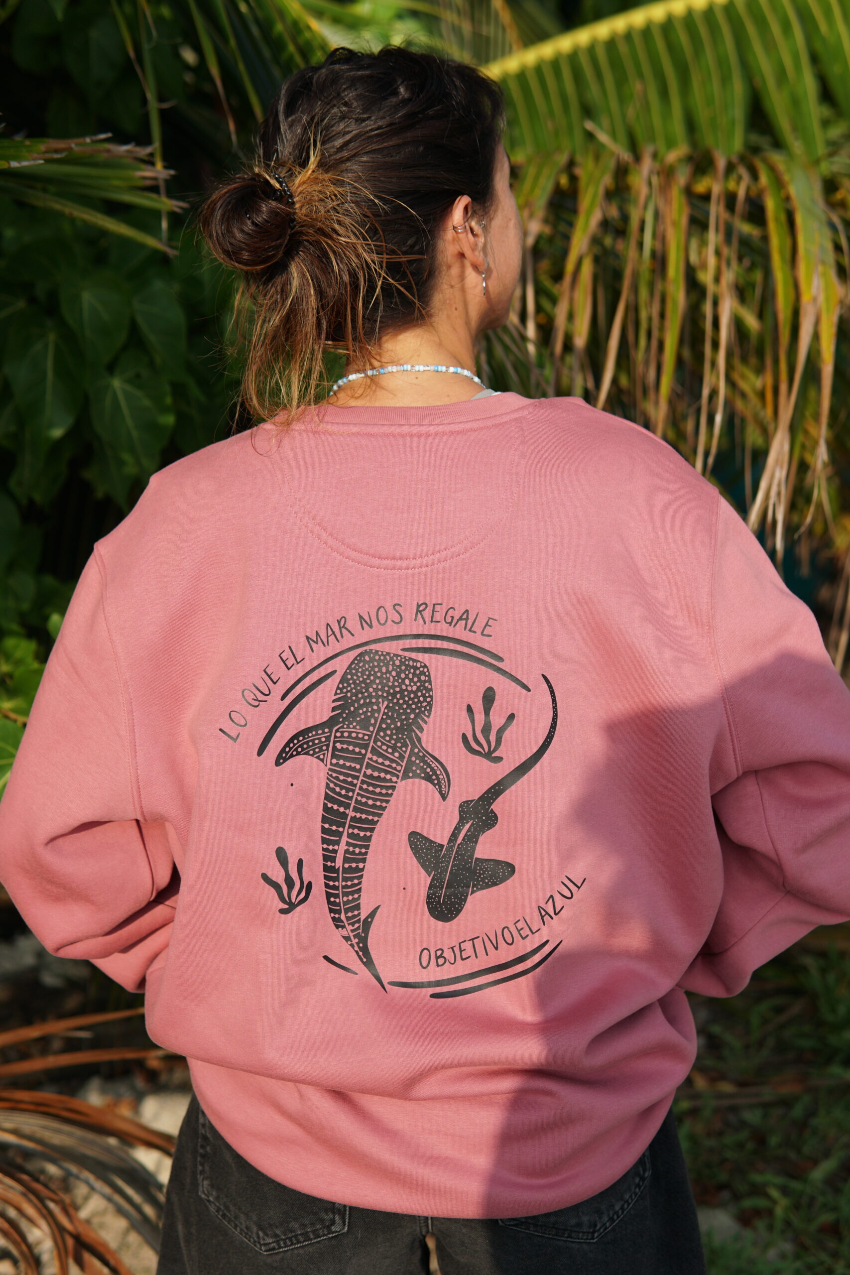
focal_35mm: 45
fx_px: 1593
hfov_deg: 29.9
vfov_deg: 43.6
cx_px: 425
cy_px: 638
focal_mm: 30
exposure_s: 1/1600
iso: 100
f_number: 2.8
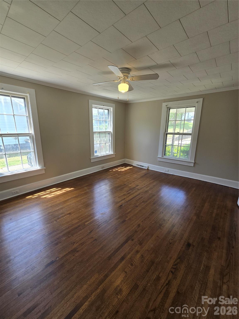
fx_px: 120
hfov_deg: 89.9
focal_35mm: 13
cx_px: 120
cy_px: 160
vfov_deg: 106.2
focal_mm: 2.2
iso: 50
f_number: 2.2
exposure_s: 1/124
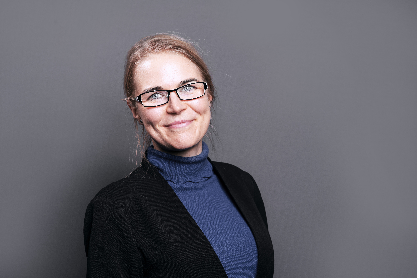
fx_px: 985
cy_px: 139
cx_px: 208
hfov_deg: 23.9
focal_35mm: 85
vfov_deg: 16.1
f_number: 8
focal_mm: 85
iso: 125
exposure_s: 1/100
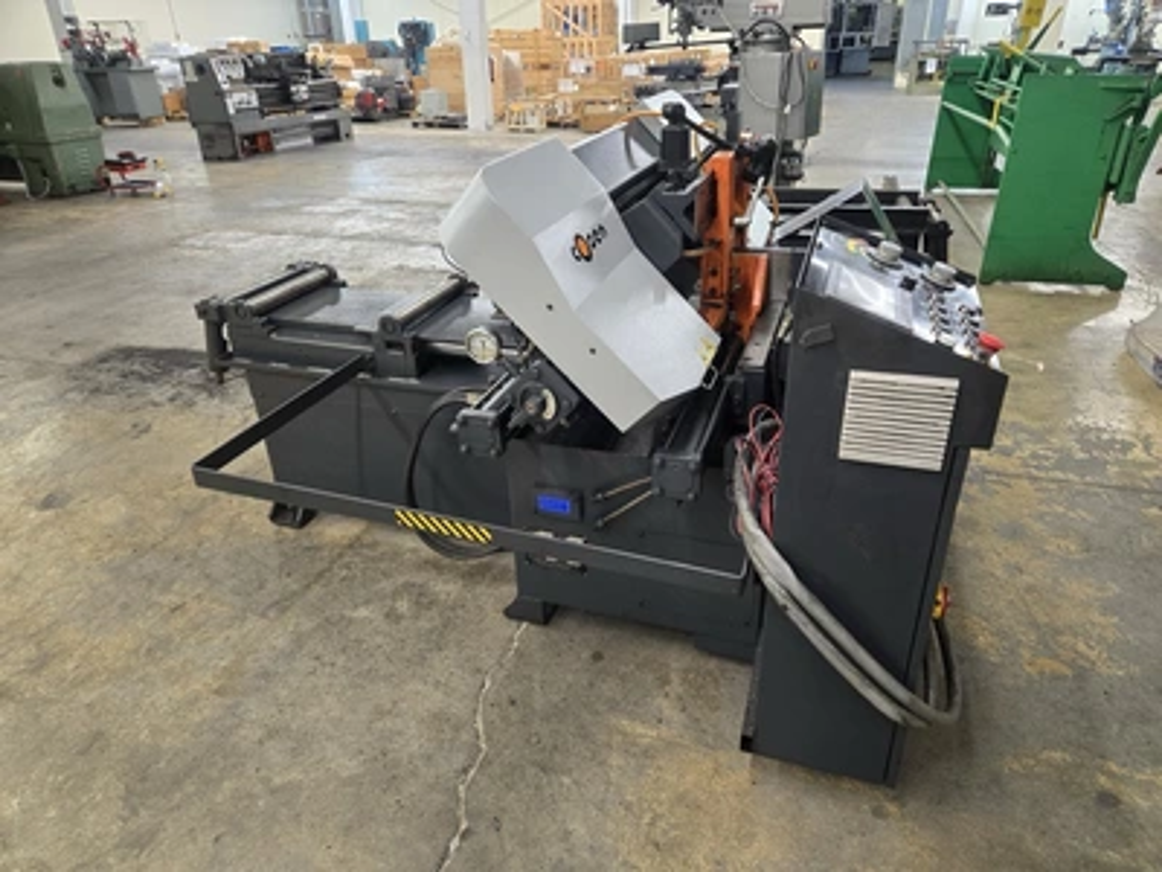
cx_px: 581
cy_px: 436
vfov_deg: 58.9
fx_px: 772
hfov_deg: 73.9
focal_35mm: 23
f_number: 1.8
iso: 320
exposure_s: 1/120
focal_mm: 5.4
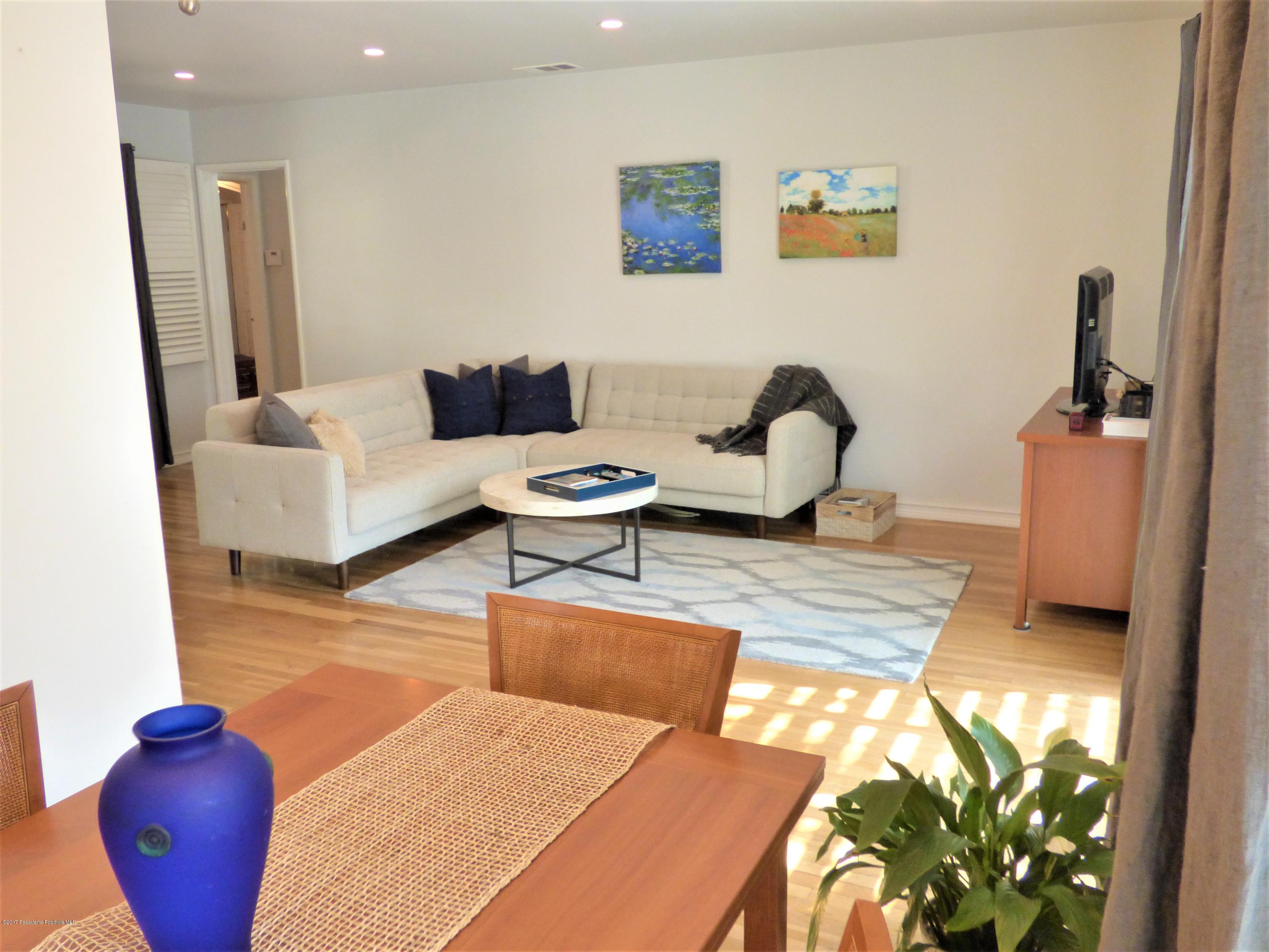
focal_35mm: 29
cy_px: 476
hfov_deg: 61.7
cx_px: 634
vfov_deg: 48.2
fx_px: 1063
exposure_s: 1/50
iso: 400
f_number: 3.2
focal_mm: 5.04
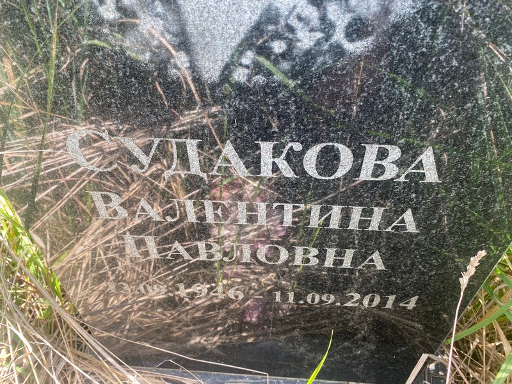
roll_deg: +1.8
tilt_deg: -44.6
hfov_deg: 67.3
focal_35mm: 26
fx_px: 385
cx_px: 256
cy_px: 192
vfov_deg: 53.1
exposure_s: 1/122
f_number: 1.8
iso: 40
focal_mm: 4.25
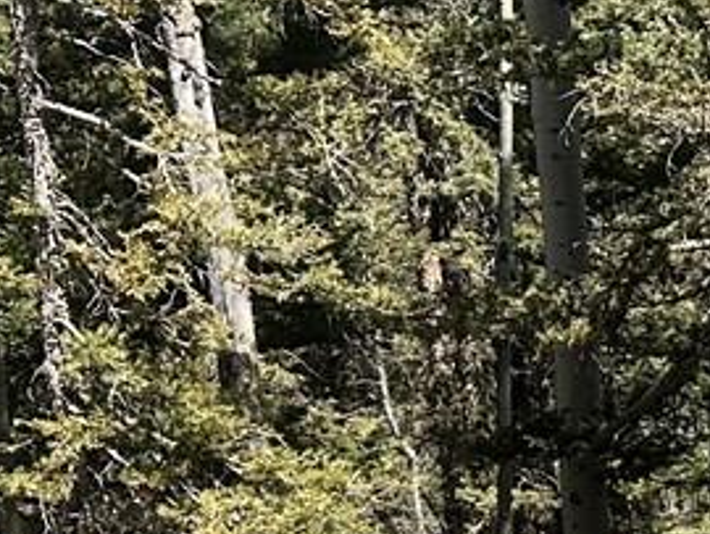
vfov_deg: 9.9
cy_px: 973
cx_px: 1315
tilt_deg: -19.7
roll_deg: +1.6
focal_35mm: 142
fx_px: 2915
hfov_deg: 12.6
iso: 80
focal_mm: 6.86
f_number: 1.78
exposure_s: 1/4545
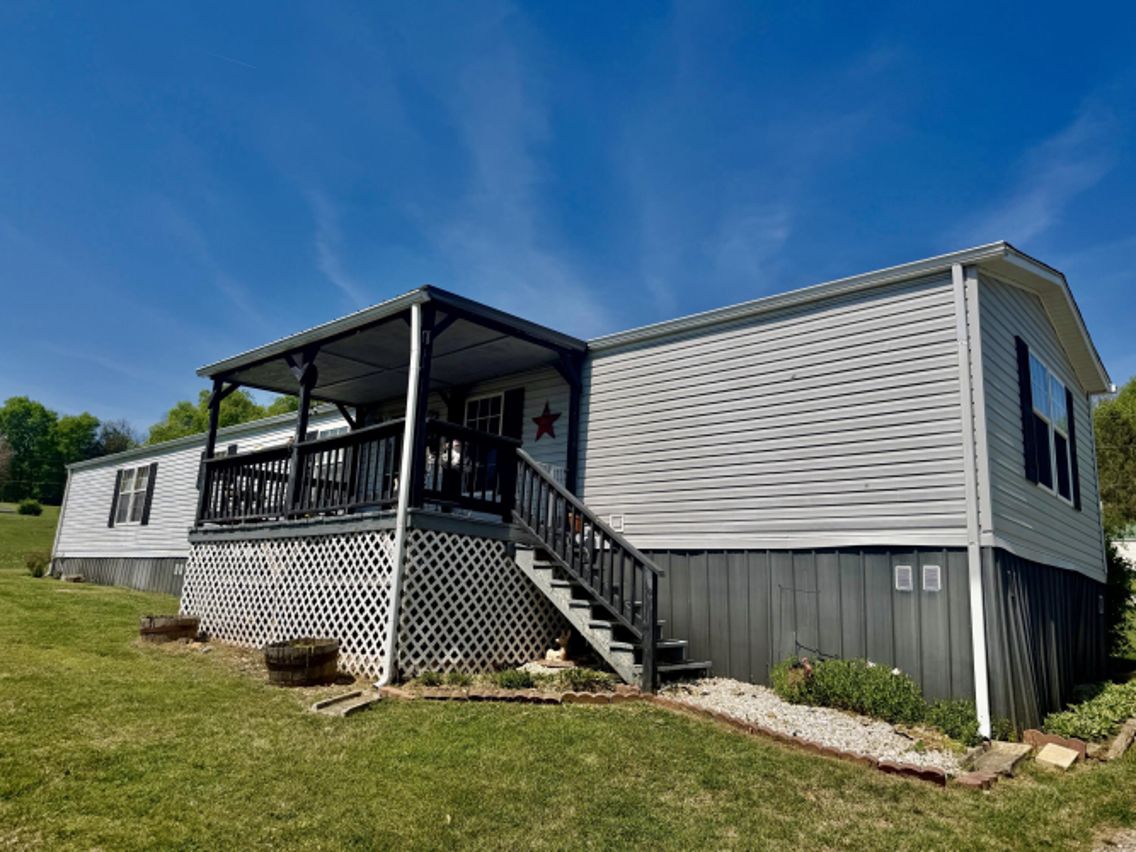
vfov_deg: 56.8
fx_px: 787
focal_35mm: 24
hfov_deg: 71.6
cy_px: 426
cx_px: 568
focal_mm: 6.76
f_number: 1.78
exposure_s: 1/8130
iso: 80
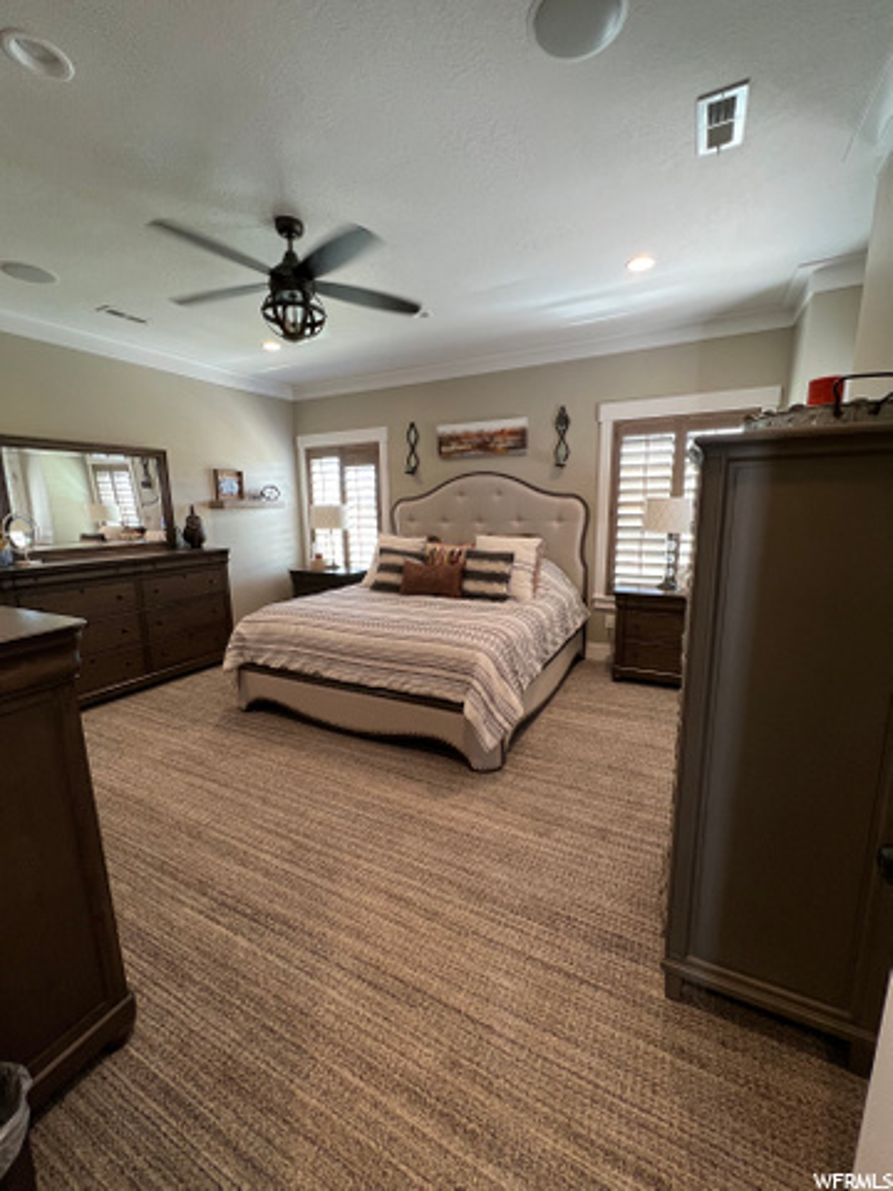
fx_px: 447
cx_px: 446
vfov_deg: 106.2
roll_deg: +0.8
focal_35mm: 13
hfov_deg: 89.9
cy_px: 596
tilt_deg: -11.1
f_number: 1.8
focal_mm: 1.57
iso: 200
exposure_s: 1/60
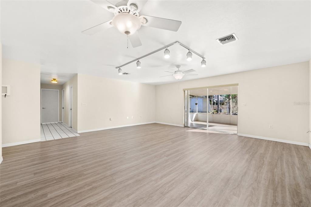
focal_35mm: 14
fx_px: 121
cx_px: 156
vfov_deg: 81.2
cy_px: 104
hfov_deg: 104.3
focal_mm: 14
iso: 400
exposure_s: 1/5
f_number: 11
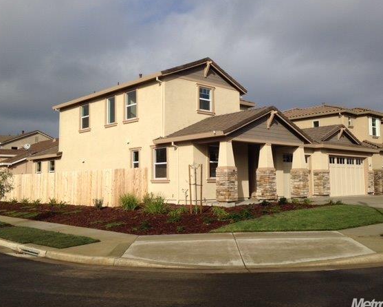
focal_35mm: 37
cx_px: 199
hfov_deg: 49.1
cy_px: 147
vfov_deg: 40.1
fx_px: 420
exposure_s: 1/2584
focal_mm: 4.12
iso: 50
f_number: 2.4
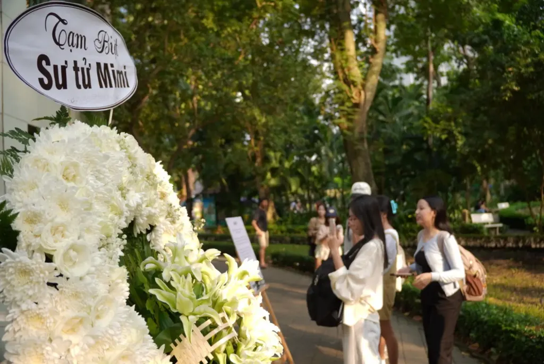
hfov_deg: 67.4
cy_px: 182
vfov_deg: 48.0
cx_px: 272
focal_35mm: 27
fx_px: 408
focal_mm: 18
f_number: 2.8
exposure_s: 1/100
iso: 50
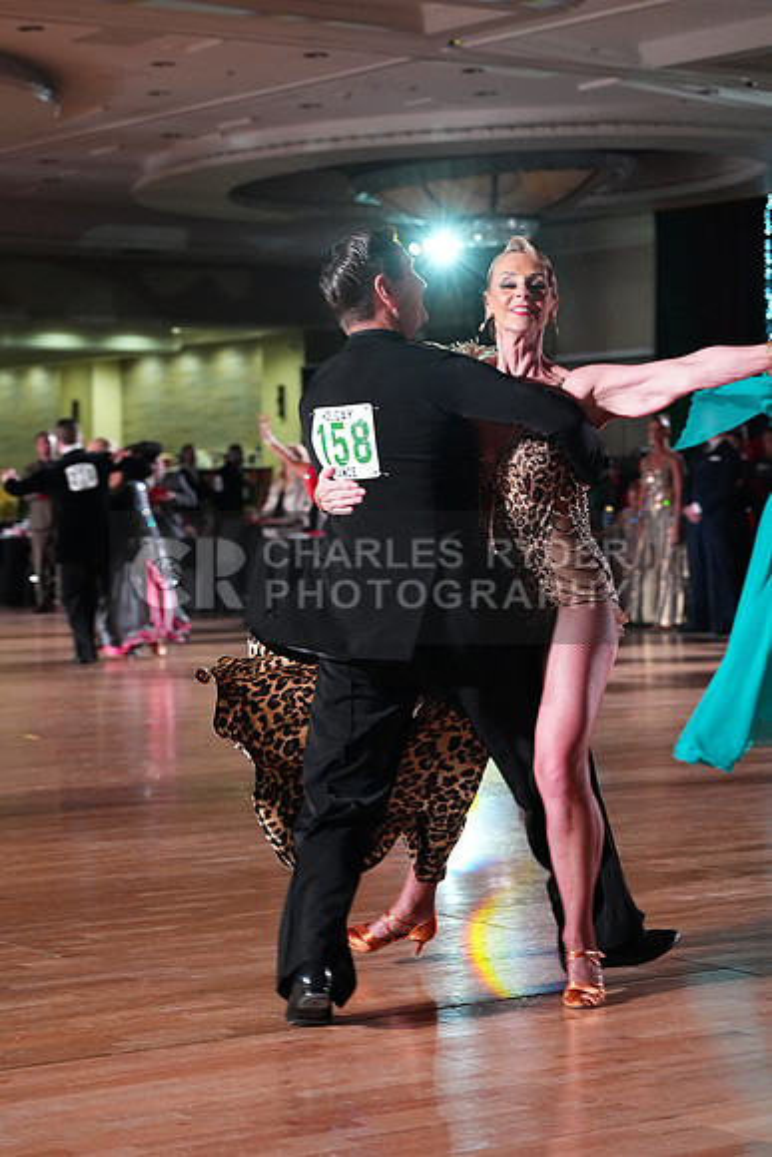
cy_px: 578
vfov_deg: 23.9
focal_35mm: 85
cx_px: 386
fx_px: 2732
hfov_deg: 16.1
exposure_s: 1/400
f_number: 5
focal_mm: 85
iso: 8000
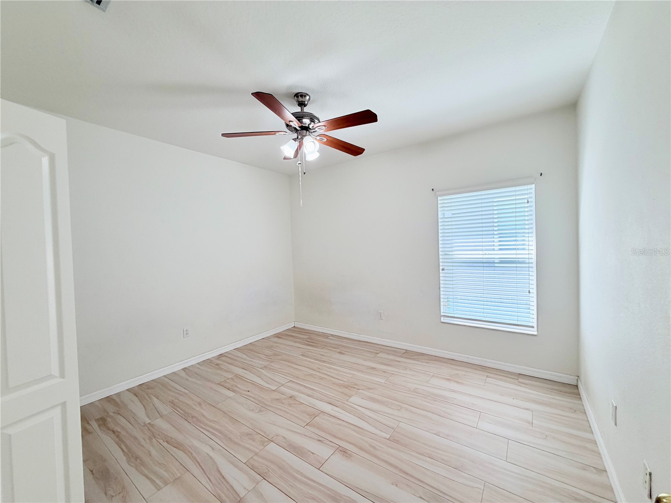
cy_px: 252
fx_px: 271
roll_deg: +2.3
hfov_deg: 102.1
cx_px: 336
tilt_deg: +0.5
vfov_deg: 85.7
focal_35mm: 14
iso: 64
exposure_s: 1/120
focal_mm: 2.22
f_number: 2.2
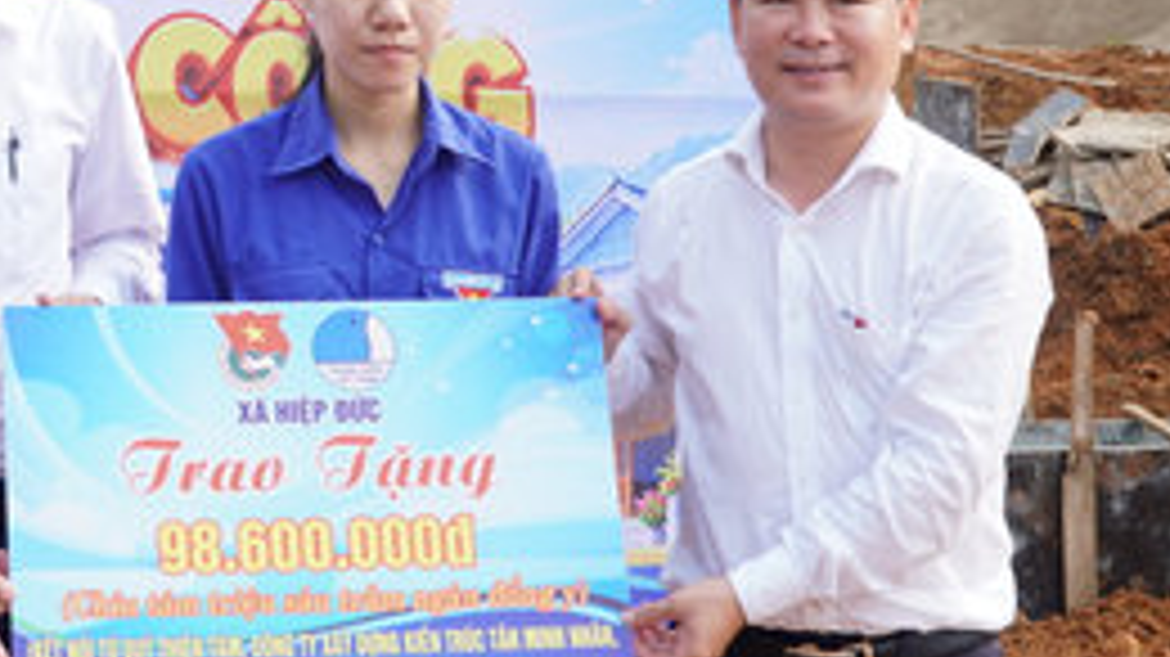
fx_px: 2636
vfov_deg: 14.1
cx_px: 126
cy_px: 99
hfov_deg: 24.3
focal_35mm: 85
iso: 100
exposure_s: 1/80
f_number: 5.6
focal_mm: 26
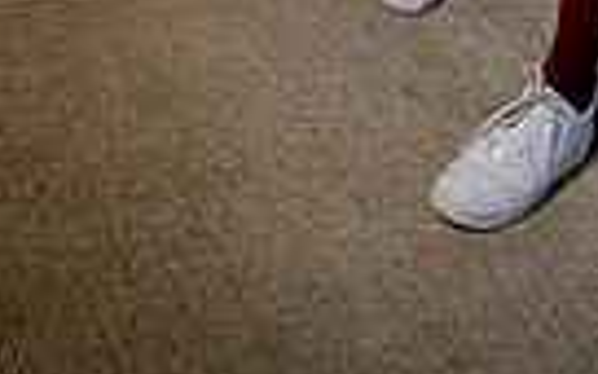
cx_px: 585
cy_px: -502
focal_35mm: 91
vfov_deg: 11.9
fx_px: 1483
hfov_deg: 22.0
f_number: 10
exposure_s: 1/250
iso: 125
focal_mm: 27
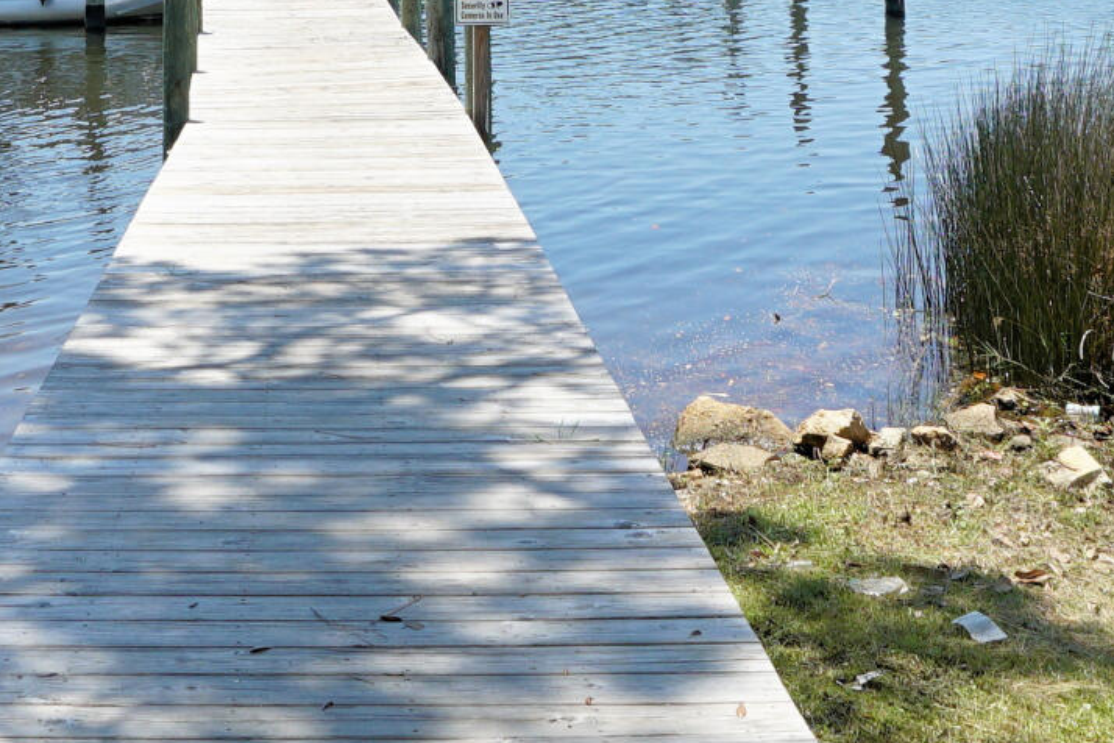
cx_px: 343
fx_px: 1949
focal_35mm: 63
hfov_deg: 31.6
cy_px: -329
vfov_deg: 19.2
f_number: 7.1
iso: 100
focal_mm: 10
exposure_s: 1/200
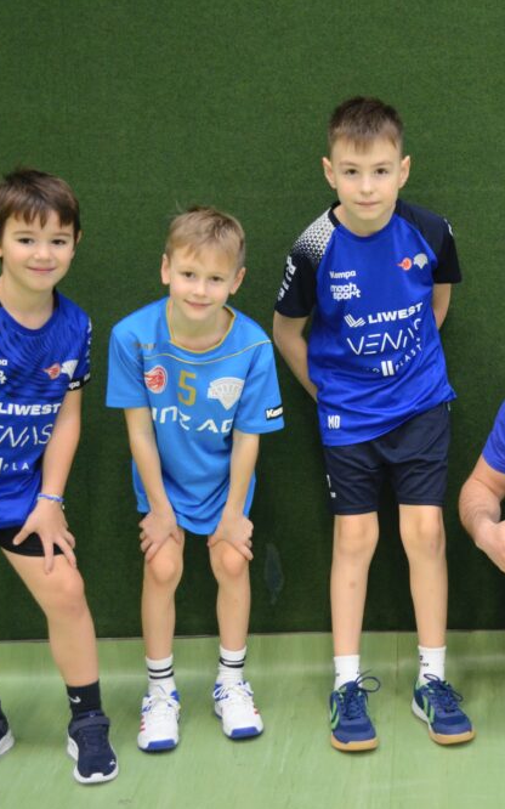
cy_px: 408
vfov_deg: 33.5
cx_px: 545
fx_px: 1344
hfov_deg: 20.4
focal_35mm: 61
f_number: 4.2
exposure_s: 1/100
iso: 1600
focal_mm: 26
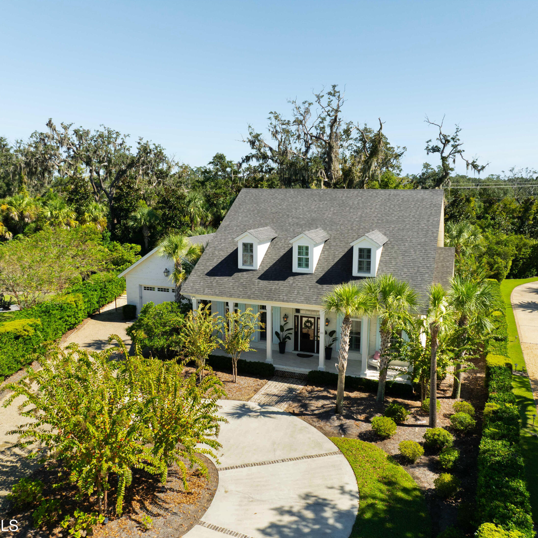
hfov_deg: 55.6
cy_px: 275
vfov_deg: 55.6
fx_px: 510
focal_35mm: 29
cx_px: 266
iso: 160
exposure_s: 1/200
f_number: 2.8
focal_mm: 12.29
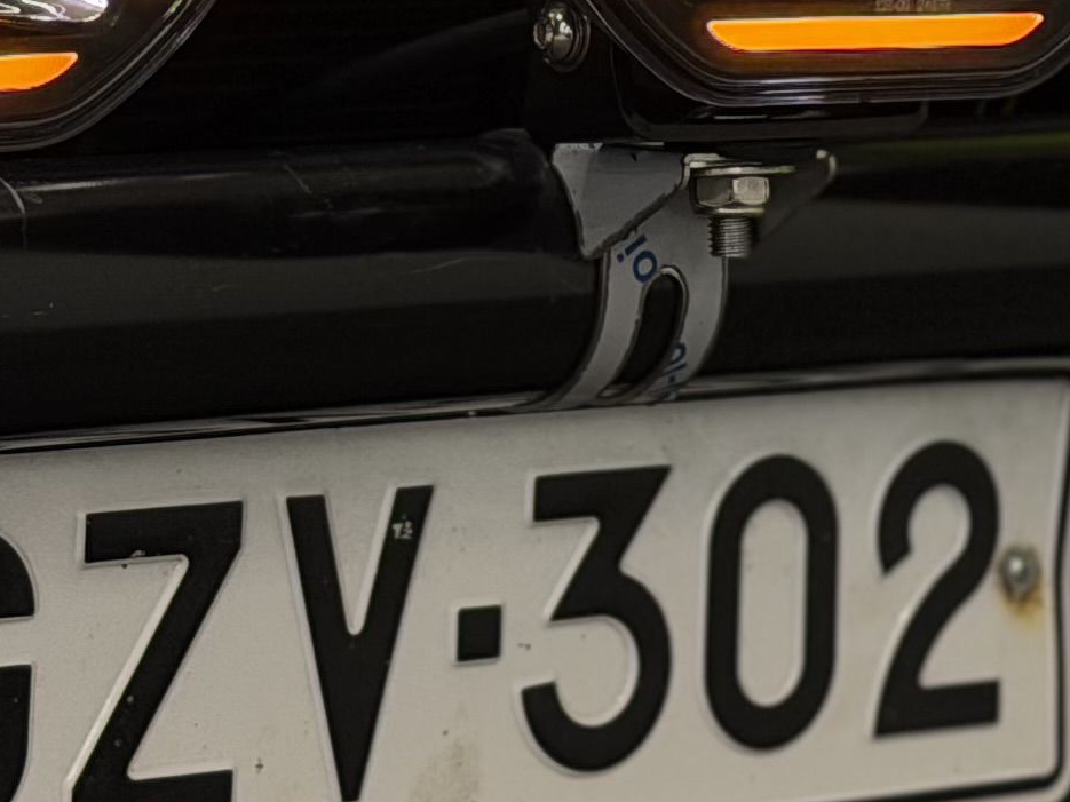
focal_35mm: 207
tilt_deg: +0.1
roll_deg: -1.6
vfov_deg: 7.1
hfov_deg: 9.6
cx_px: 652
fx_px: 6398
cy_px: -359
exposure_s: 1/114
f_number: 1.78
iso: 200
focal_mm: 6.76
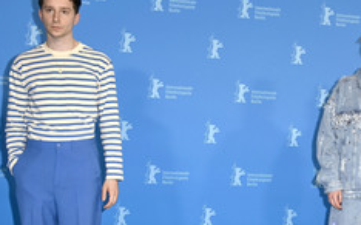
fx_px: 541
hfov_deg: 35.4
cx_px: 303
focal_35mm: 55
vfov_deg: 23.3
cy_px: 163
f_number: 5.6
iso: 800
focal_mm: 28
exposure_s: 1/200
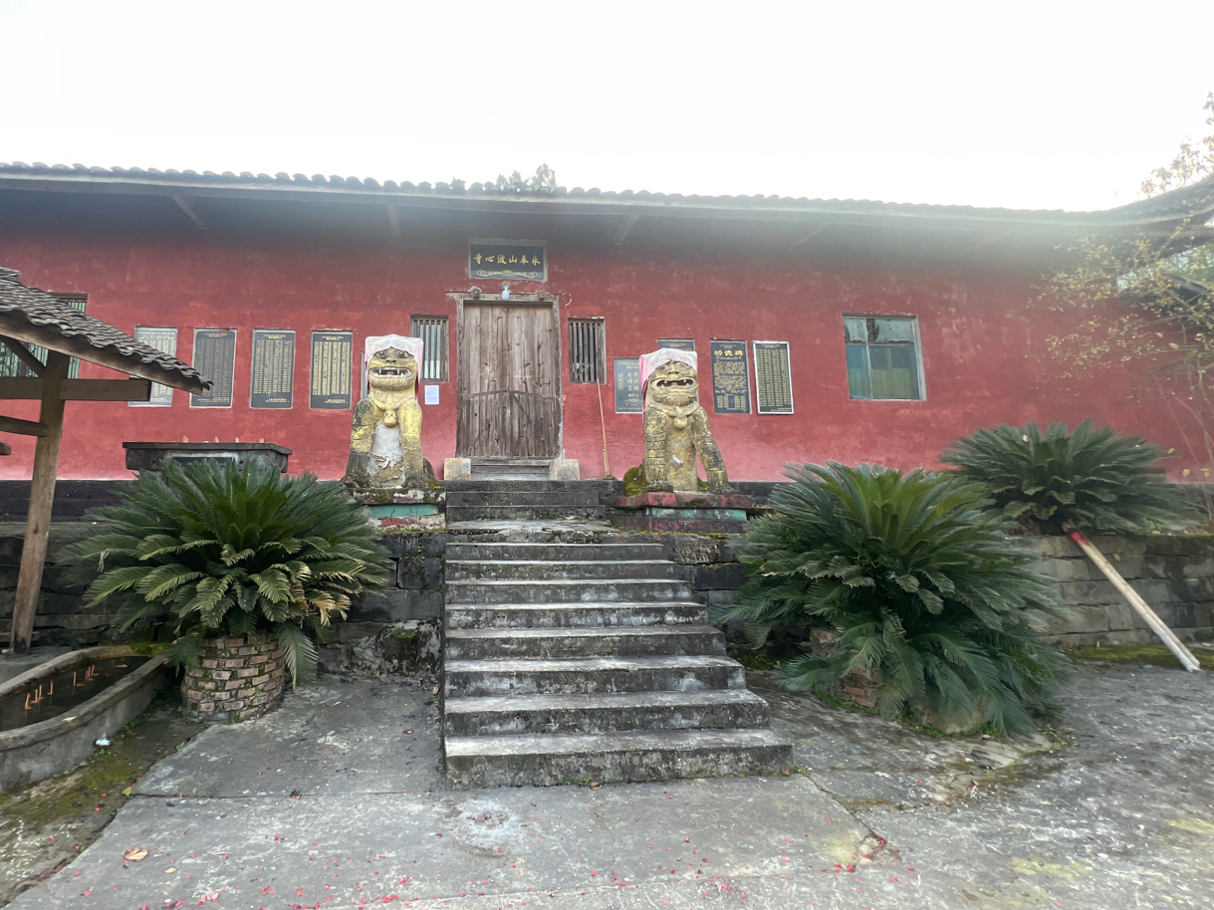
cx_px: 497
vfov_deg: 78.0
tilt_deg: +8.5
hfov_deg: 93.5
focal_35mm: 16
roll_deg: +0.4
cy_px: 424
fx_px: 561
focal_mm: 1.57
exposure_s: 1/103
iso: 50
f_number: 1.8
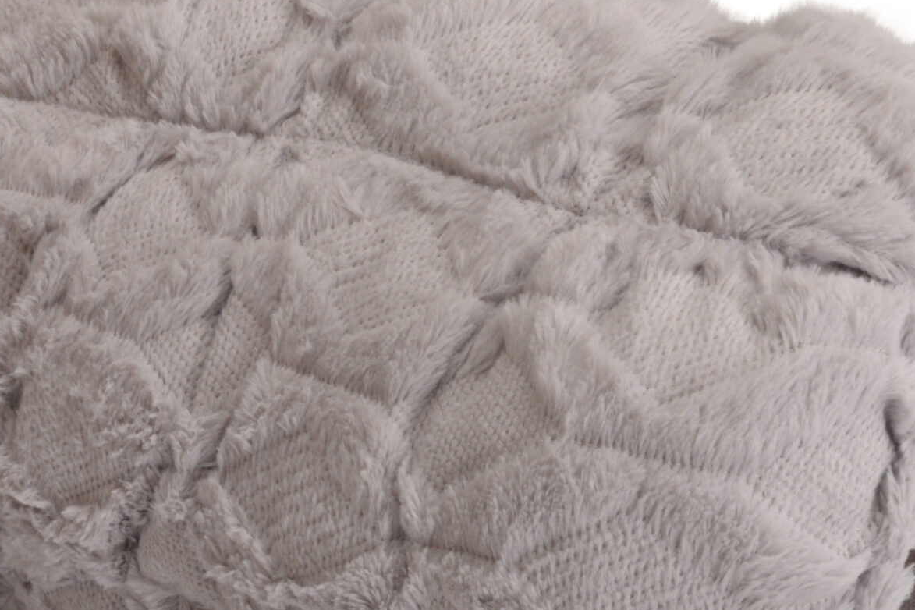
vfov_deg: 16.0
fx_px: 2160
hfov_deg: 23.9
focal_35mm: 85
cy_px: 392
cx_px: 456
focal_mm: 26
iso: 400
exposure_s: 1/160
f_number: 25
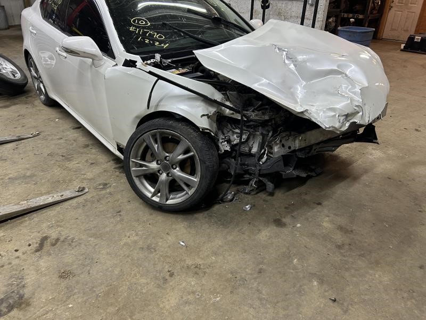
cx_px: 213
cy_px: 160
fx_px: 320
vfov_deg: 53.1
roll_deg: -0.6
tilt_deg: -29.0
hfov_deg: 67.3
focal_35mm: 26
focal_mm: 5.7
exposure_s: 1/60
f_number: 1.5
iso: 200
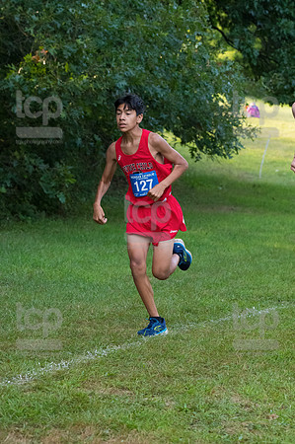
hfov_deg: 8.9
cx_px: 148
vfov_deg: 13.4
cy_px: 222
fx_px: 1885
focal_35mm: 153
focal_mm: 102
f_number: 5
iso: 3200
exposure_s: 1/1600
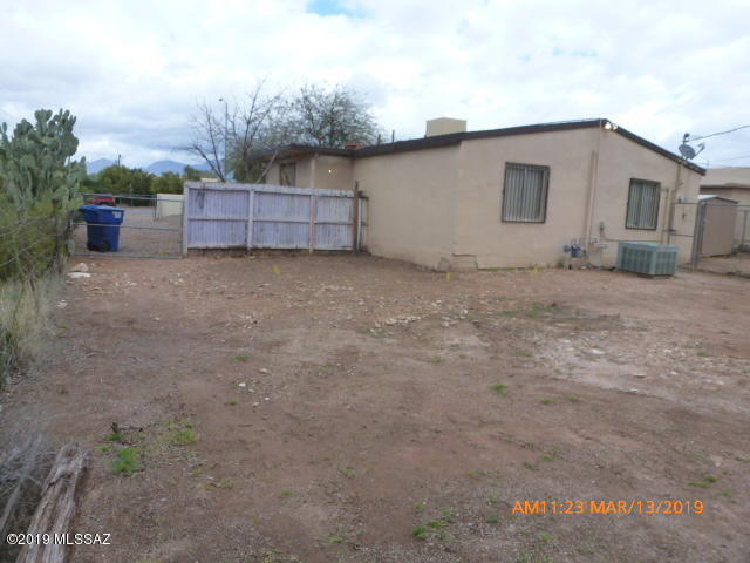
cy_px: 282
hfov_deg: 71.6
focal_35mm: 24
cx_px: 375
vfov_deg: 56.8
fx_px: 520
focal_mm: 4.3
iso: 160
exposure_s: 1/400
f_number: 4
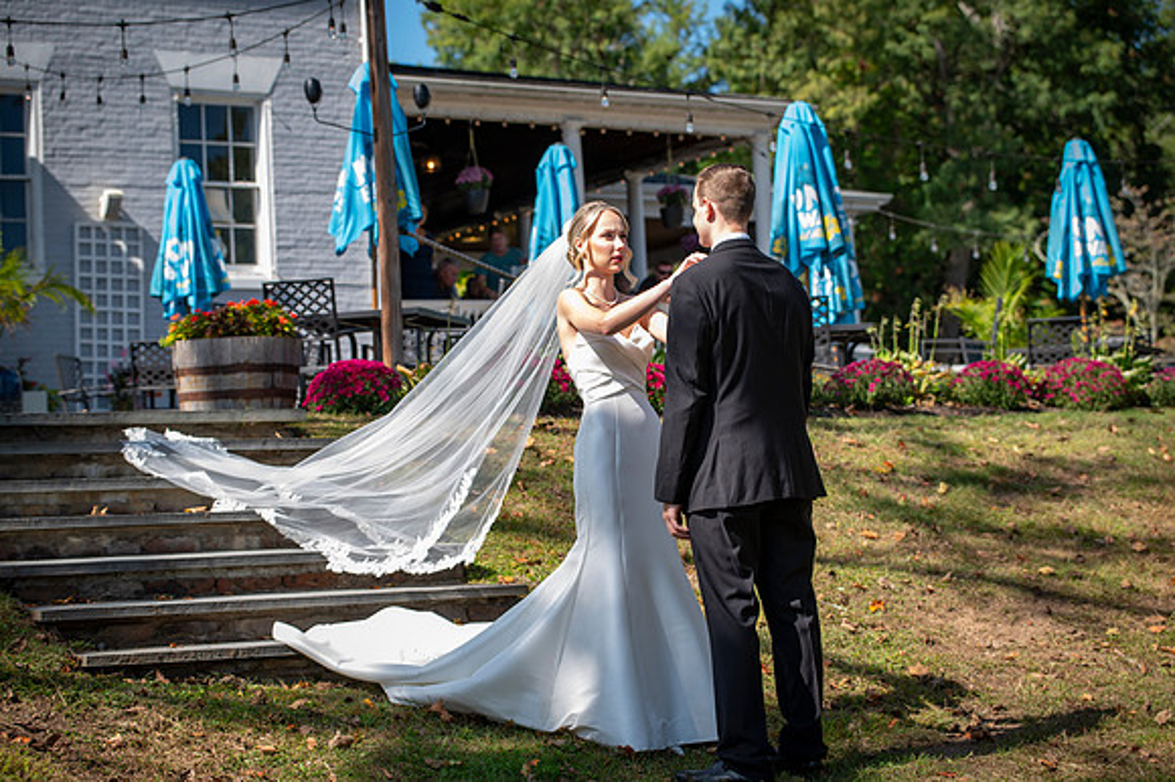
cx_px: 588
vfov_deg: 18.9
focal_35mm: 72
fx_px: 2355
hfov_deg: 28.0
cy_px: 391
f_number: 4
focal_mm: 70
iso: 50
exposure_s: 1/250
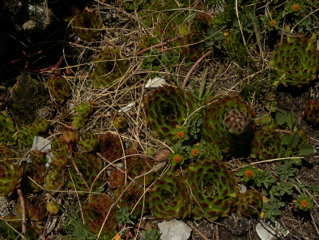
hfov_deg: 34.3
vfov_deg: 26.1
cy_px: 135
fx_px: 516
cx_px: 151
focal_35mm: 56
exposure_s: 1/640
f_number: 8
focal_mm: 8.2
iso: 100
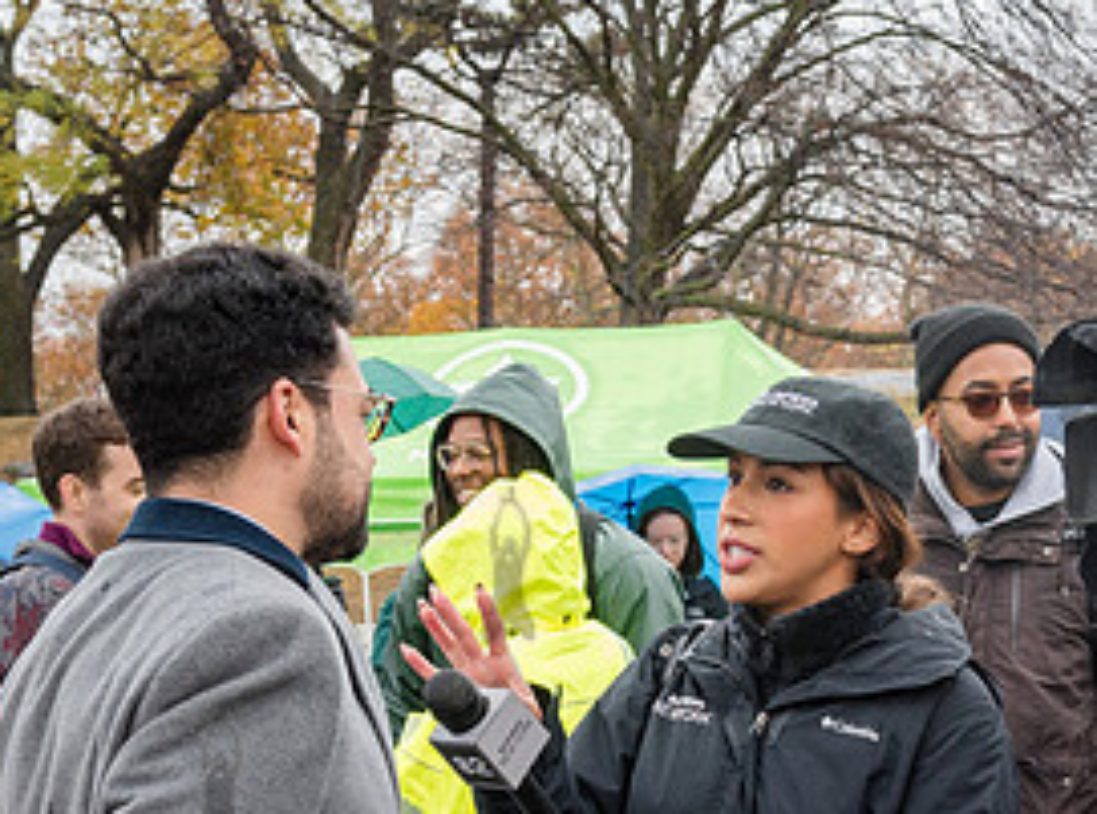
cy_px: 759
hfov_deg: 21.3
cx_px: 767
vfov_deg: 15.7
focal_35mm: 92
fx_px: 2904
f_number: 5.6
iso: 500
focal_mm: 35
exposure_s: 1/200
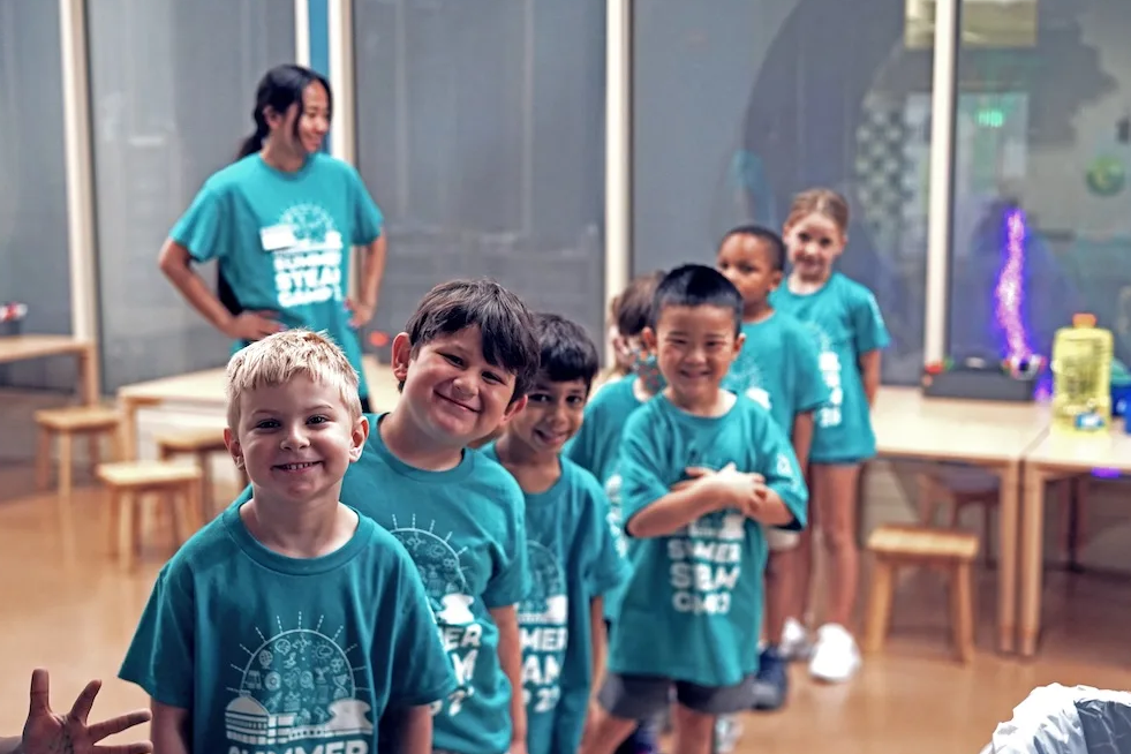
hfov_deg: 38.9
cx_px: 560
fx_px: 1602
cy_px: 372
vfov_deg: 26.5
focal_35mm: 51
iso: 2000
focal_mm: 50
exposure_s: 1/640
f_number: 2.5
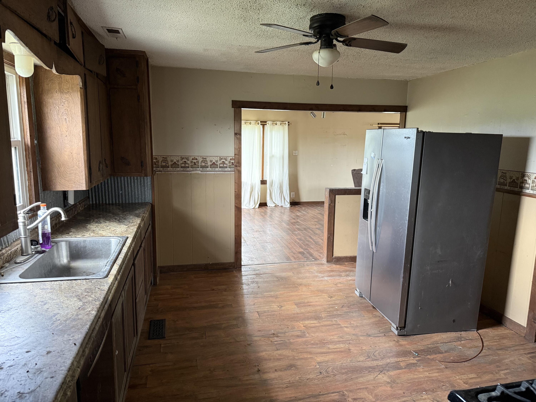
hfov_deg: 71.6
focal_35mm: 24
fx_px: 372
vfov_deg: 56.8
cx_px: 268
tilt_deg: -9.1
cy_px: 201
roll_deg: +0.2
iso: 400
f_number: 1.78
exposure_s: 1/60
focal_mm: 6.76
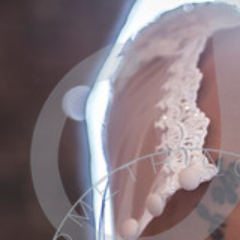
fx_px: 1694
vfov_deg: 8.1
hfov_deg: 8.0
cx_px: 268
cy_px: 176
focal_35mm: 216
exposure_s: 1/125
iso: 100
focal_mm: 70
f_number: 2.8
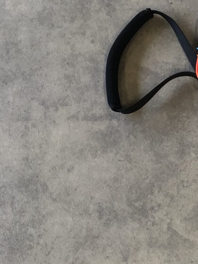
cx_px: 333
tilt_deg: -74.3
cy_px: 162
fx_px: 748
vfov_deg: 20.0
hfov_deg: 13.8
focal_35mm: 98
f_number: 1.8
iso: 40
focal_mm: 3.99
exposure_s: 1/20
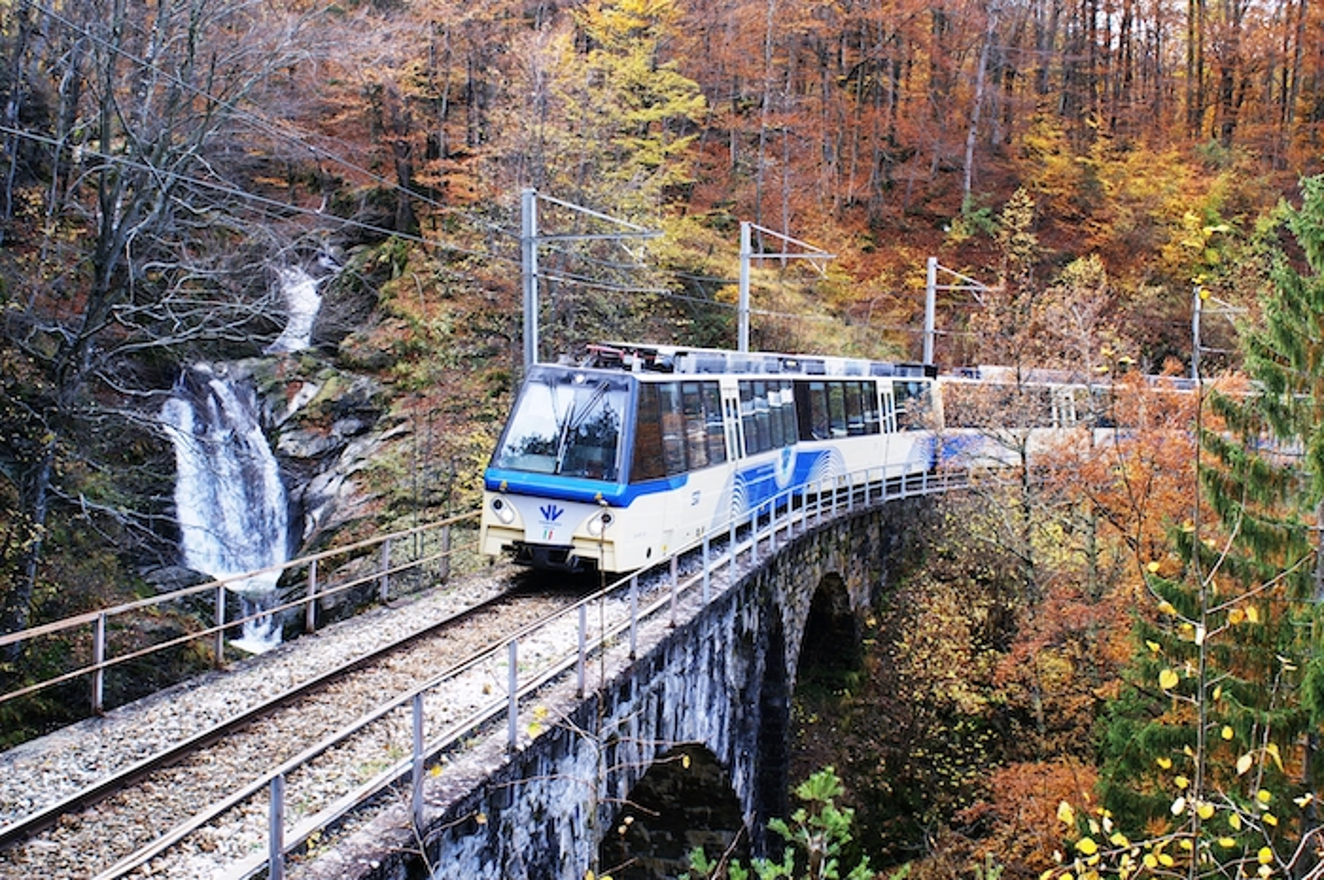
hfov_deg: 46.4
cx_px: 662
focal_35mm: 42
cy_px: 440
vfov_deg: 31.8
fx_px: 1543
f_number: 5
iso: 100
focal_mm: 28
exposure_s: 1/60
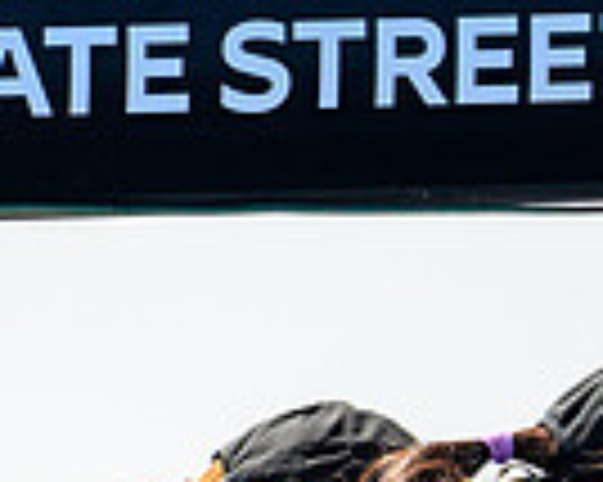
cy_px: 833
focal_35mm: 2433
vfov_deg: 0.6
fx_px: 43389
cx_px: 189
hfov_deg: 0.8
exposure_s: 1/1250
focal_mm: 400
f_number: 4.5
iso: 250
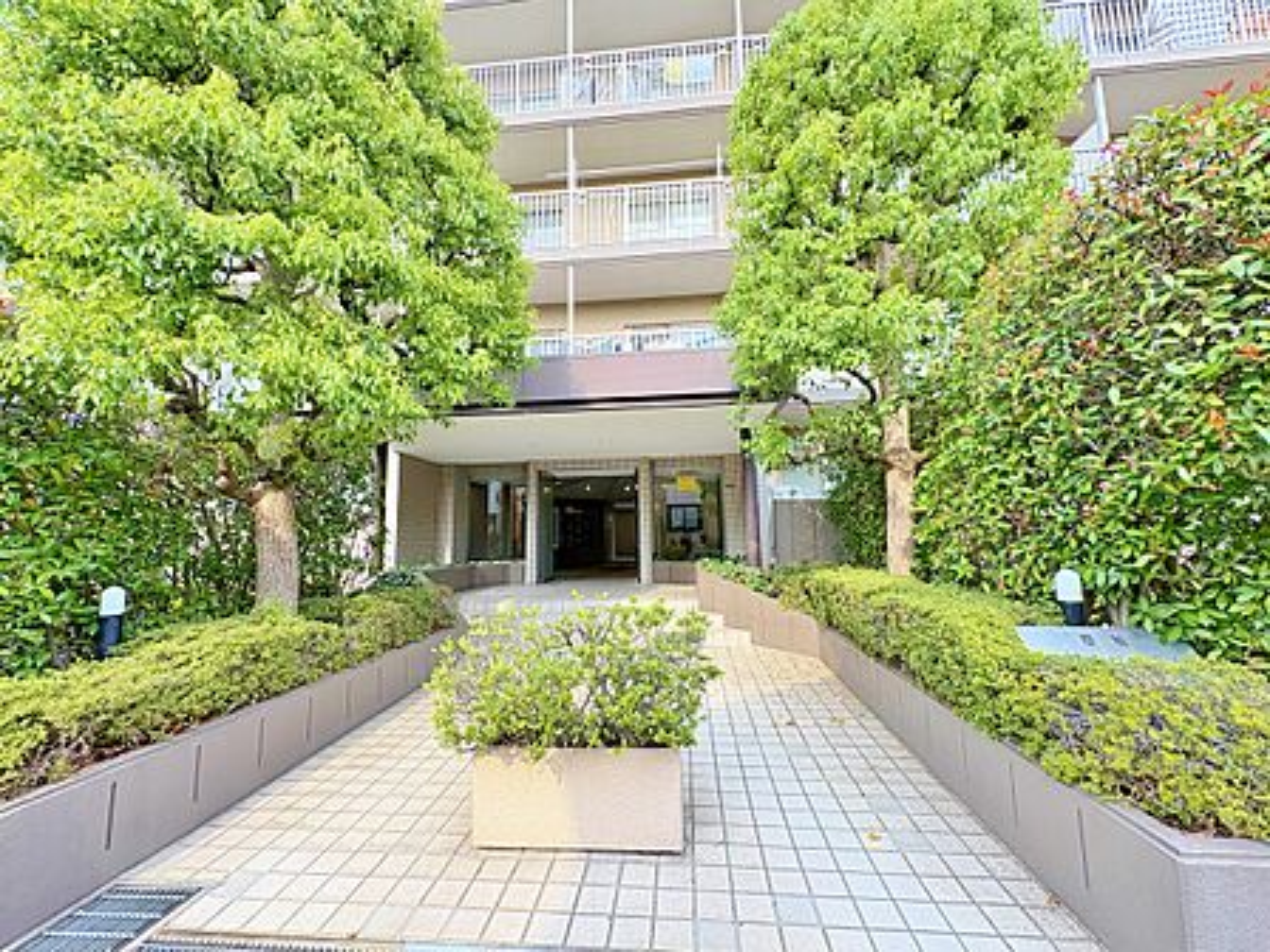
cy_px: 476
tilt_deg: +7.0
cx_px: 635
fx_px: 514
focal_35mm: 14
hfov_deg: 102.1
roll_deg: +1.8
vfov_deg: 85.7
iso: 64
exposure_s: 1/281
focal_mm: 2.22
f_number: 2.2
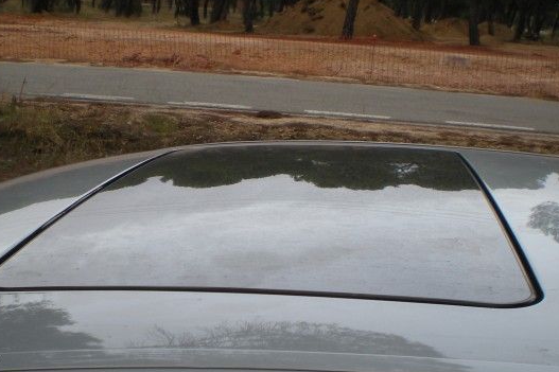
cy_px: 241
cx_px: 224
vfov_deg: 22.5
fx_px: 931
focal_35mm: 60
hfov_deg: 33.3
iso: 64
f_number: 4.6
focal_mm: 6.3
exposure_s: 1/144
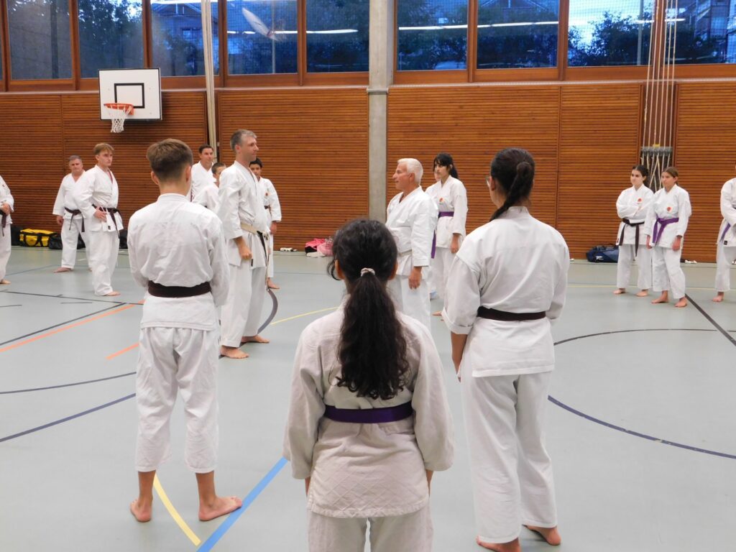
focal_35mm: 36
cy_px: 276
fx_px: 765
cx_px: 368
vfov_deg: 39.7
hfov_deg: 51.4
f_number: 3.5
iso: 400
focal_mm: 6.3
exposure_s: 1/25
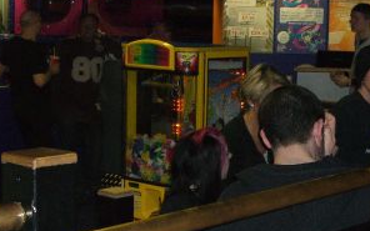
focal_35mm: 93
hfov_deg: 22.2
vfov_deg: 14.1
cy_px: 97
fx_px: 938
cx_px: 246
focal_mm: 11.8
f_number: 5
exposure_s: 1/60
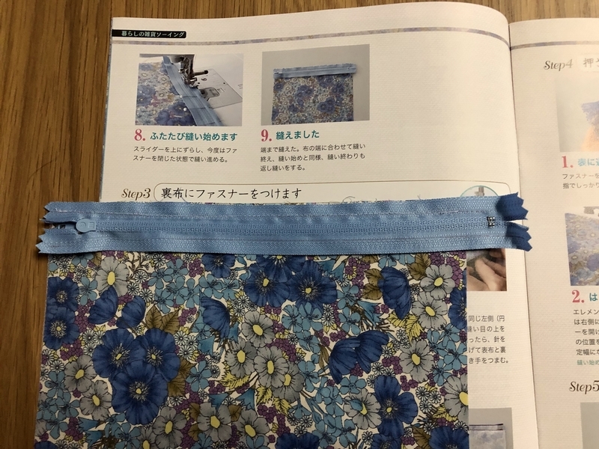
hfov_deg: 63.4
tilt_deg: -83.4
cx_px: 300
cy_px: 224
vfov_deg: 49.7
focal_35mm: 28
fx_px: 485
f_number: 1.8
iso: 100
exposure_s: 1/12
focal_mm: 4
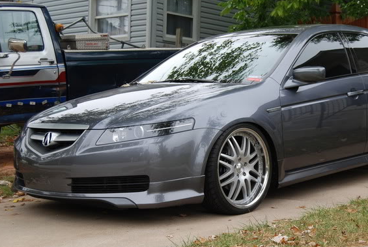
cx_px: 233
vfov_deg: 20.1
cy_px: 150
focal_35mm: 68
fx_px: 696
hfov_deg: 29.5
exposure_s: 1/125
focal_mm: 32
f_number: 5.6
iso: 125
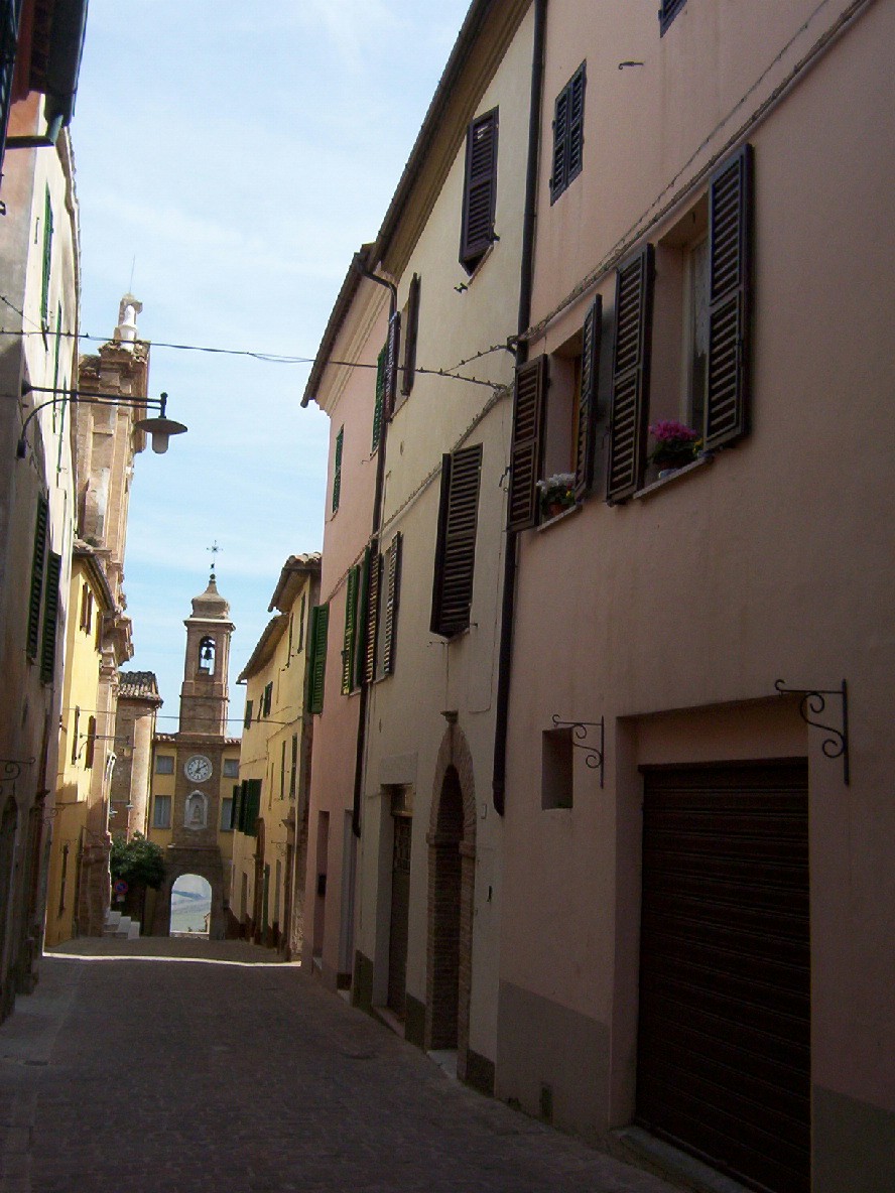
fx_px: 1241
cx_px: 448
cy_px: 596
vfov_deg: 51.4
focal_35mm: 36
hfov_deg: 39.7
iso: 100
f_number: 5.24
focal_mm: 5.54
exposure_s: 1/684
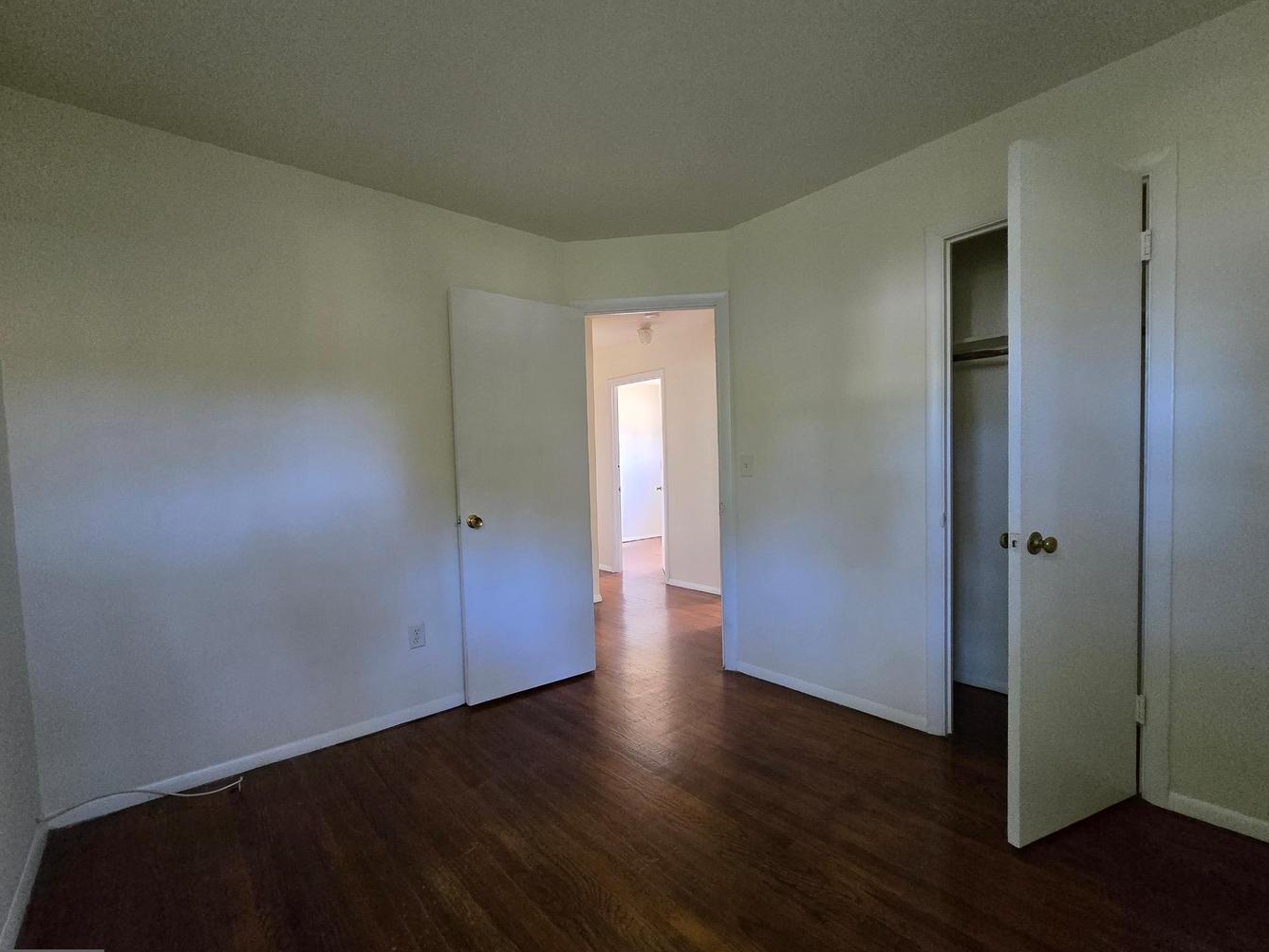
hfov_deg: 102.0
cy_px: 492
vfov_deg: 85.7
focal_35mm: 14
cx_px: 621
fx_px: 513
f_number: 2.2
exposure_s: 1/60
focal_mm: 2.2
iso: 1000
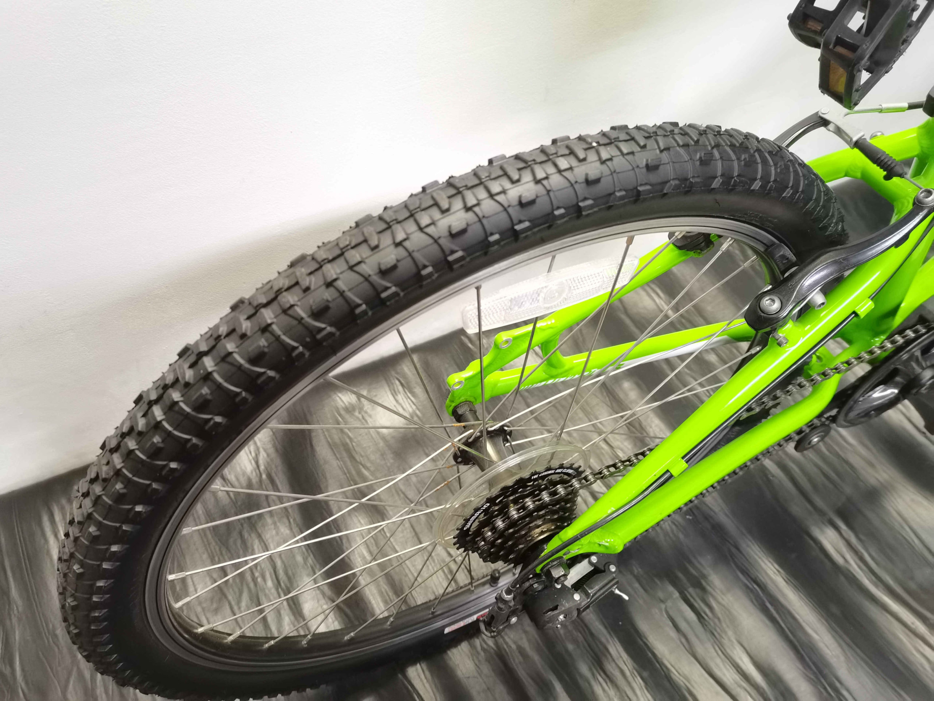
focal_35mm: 26
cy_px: 350
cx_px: 467
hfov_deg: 67.3
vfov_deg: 53.1
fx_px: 702
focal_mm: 5.58
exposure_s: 1/20
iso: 1000
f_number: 1.8
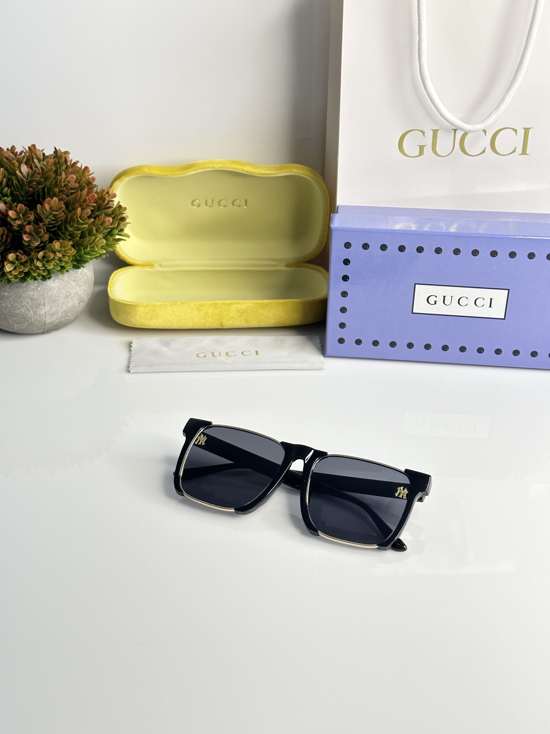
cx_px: 275
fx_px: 1017
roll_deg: -0.6
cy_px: 367
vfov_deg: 39.7
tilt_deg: -29.6
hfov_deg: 30.3
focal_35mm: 48
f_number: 1.78
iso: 160
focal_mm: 6.86
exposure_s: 1/100
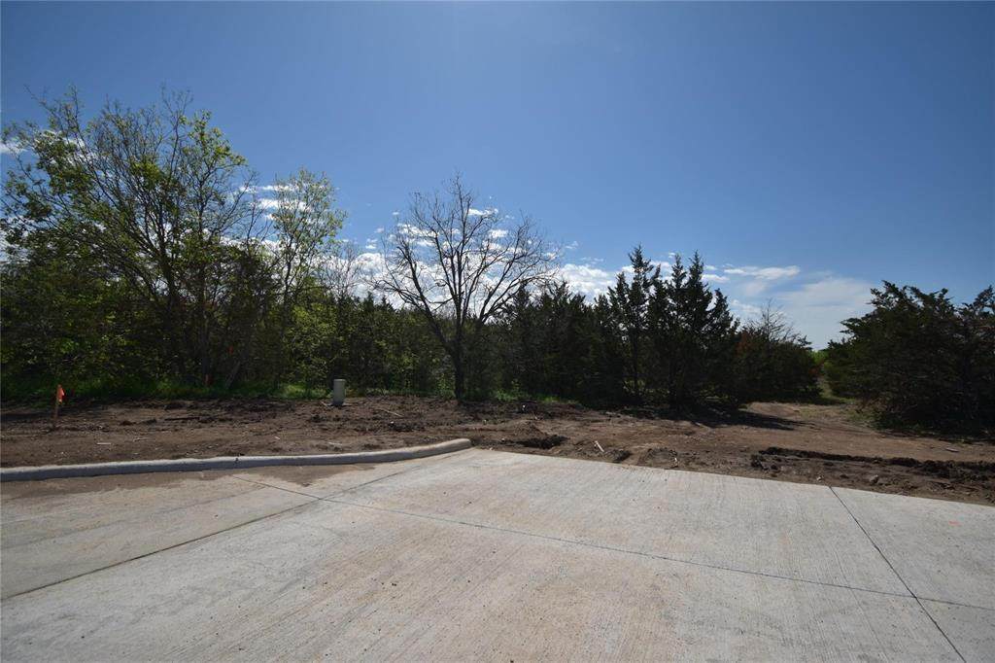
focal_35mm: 15
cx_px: 498
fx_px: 414
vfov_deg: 77.3
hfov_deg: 100.4
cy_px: 332
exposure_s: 1/1600
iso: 100
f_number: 4.5
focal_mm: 10
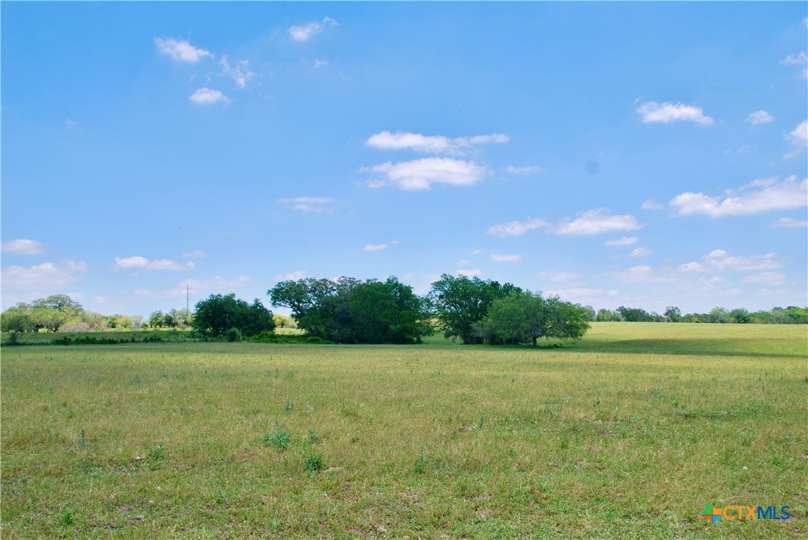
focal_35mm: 38
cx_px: 404
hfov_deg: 51.2
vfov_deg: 35.6
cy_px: 270
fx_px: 842
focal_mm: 25
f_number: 8
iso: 100
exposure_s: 1/250
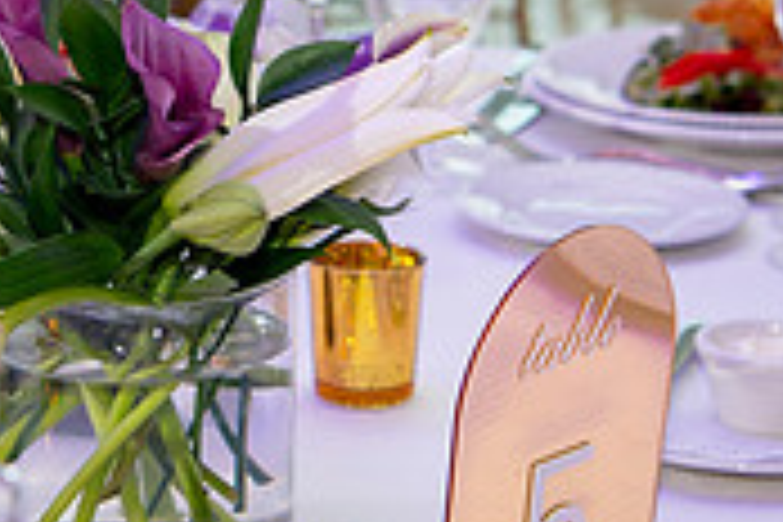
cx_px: 174
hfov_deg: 14.5
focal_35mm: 141
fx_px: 3067
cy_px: 3
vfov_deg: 9.7
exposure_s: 1/60
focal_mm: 40
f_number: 4
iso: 400
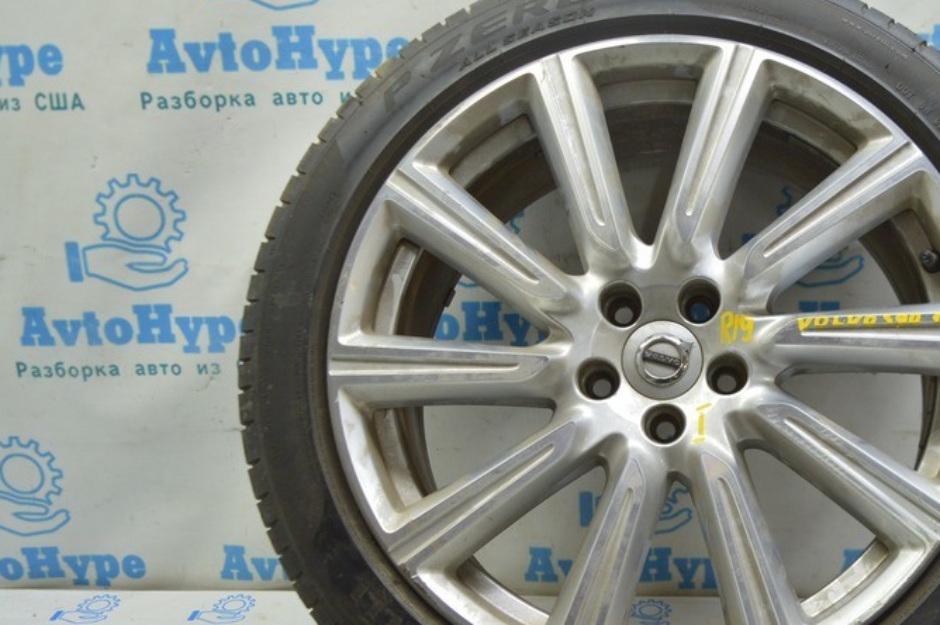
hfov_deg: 42.1
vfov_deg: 29.1
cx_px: 643
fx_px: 1200
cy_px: 384
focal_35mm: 46
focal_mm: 20
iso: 400
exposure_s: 1/40
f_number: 3.8
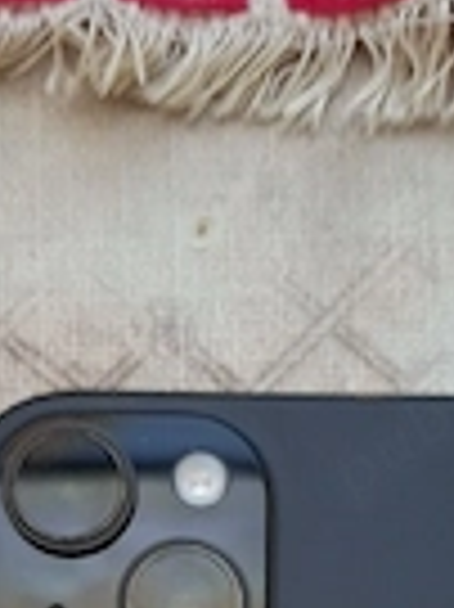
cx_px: 220
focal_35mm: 68
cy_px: 793
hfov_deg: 21.6
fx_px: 1191
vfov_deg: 24.8
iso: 800
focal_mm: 5.54
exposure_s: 1/25
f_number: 1.8
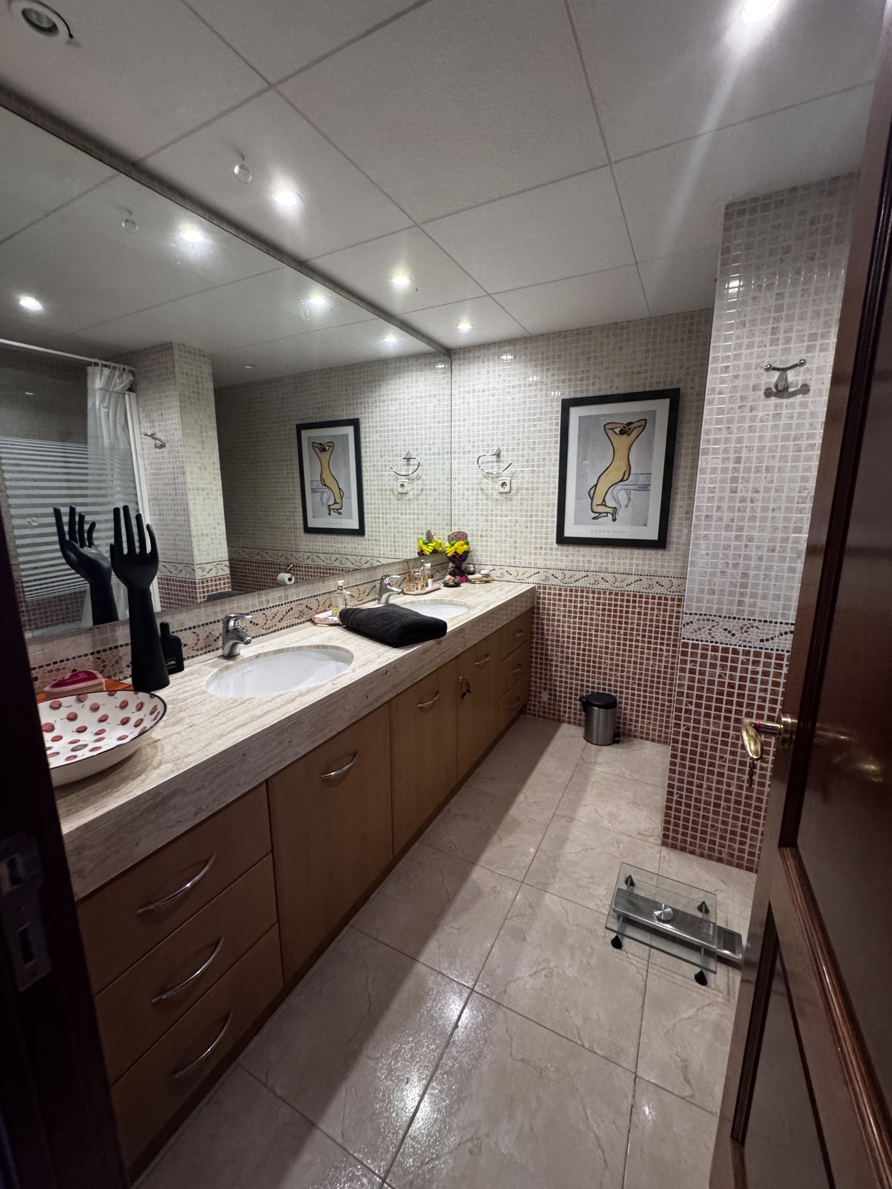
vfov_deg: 102.1
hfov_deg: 85.7
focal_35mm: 14
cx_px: 446
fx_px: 481
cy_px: 594
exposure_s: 1/50
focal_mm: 2.22
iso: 320
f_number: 2.2
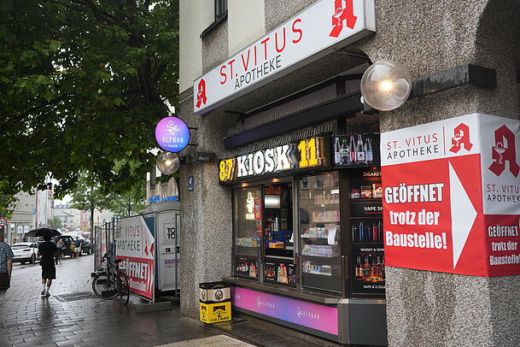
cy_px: 174
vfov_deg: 37.9
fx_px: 506
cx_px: 260
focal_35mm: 35
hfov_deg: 54.4
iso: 250
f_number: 4
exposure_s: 1/160
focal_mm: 35
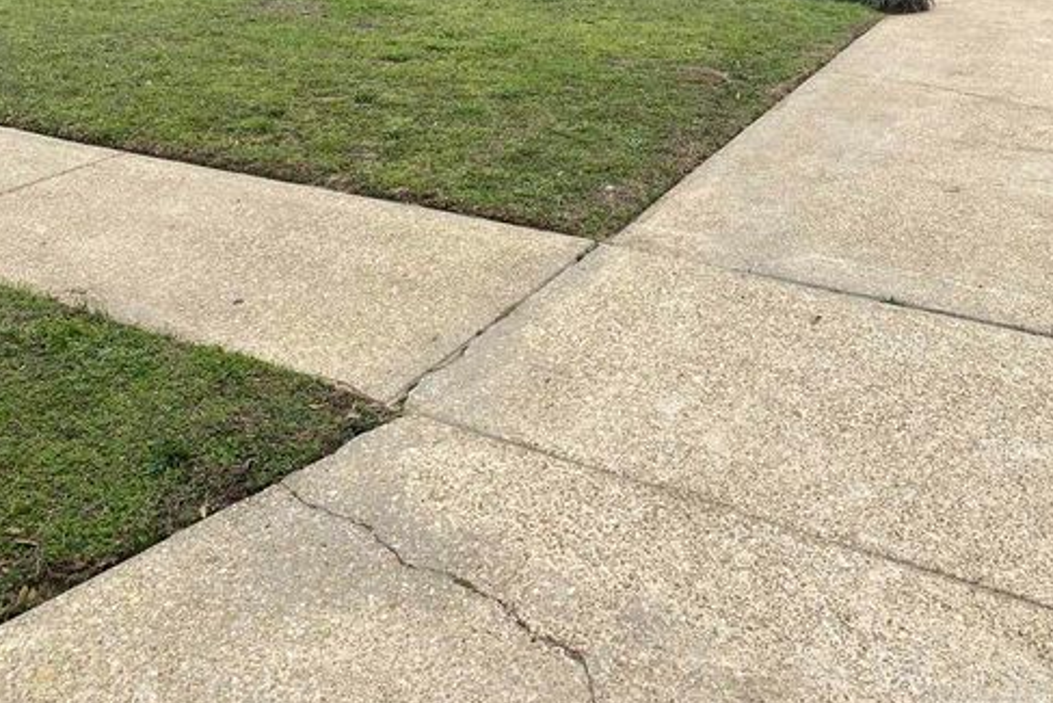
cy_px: 18
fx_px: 1083
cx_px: 525
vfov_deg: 33.3
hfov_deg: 51.9
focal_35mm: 37
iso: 32
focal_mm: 4.25
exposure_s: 1/1996
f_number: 1.8
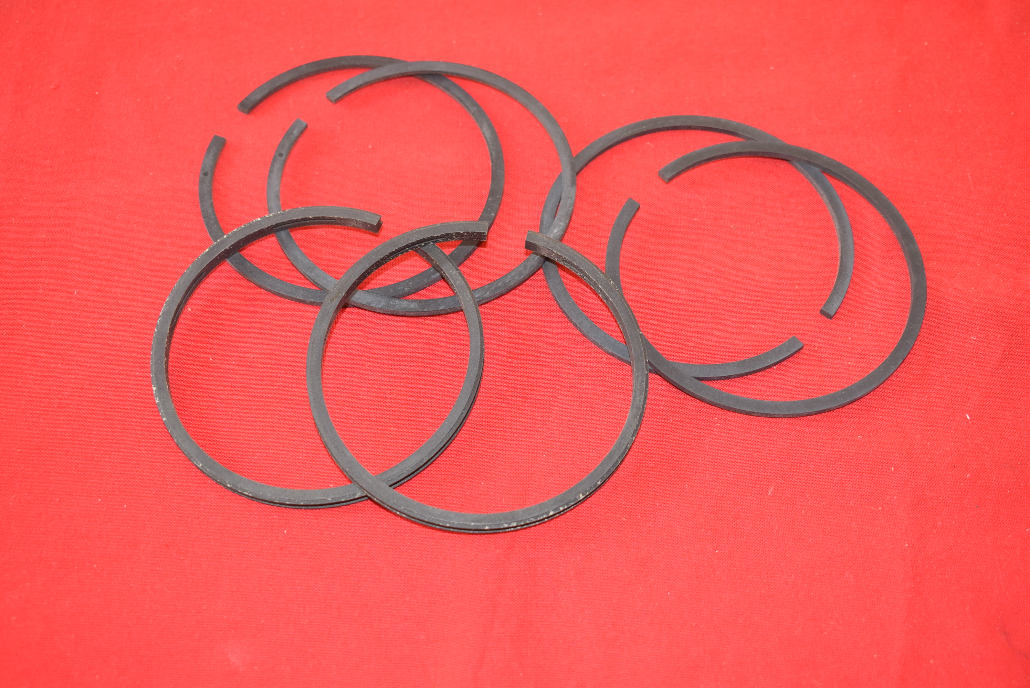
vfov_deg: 28.1
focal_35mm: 48
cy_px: 344
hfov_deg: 41.1
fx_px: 1374
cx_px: 515
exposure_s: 1/30
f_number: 5.6
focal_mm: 32
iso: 400
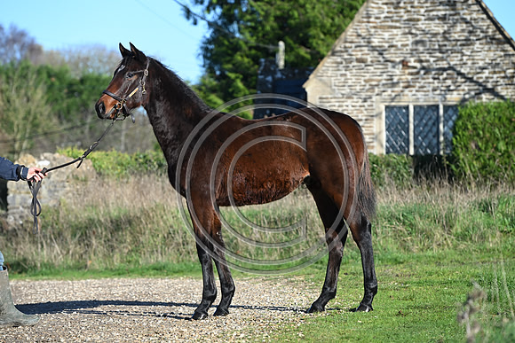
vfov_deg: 9.8
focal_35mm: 140
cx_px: 258
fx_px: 2003
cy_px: 172
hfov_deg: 14.7
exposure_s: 1/1250
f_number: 4.5
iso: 320
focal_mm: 140
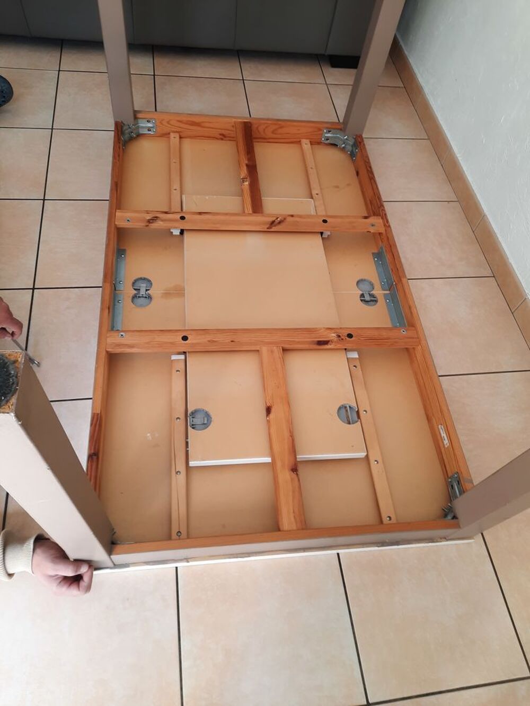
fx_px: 510
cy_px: 353
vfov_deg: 69.4
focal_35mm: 25
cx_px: 265
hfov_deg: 54.9
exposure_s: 1/50
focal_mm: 4.6
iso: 40
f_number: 2
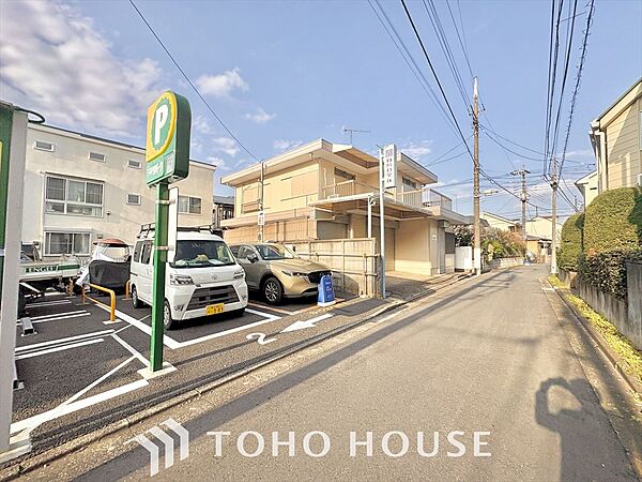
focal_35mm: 14
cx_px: 321
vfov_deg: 85.7
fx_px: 260
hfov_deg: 102.1
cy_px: 241
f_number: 2.2
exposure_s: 1/1420
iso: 50
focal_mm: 2.22
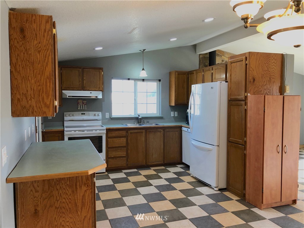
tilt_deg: -6.0
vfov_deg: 49.7
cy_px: 114
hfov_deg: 63.4
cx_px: 152
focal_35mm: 28
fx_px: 246
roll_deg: +0.0
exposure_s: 1/24
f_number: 1.8
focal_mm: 3.99
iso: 40
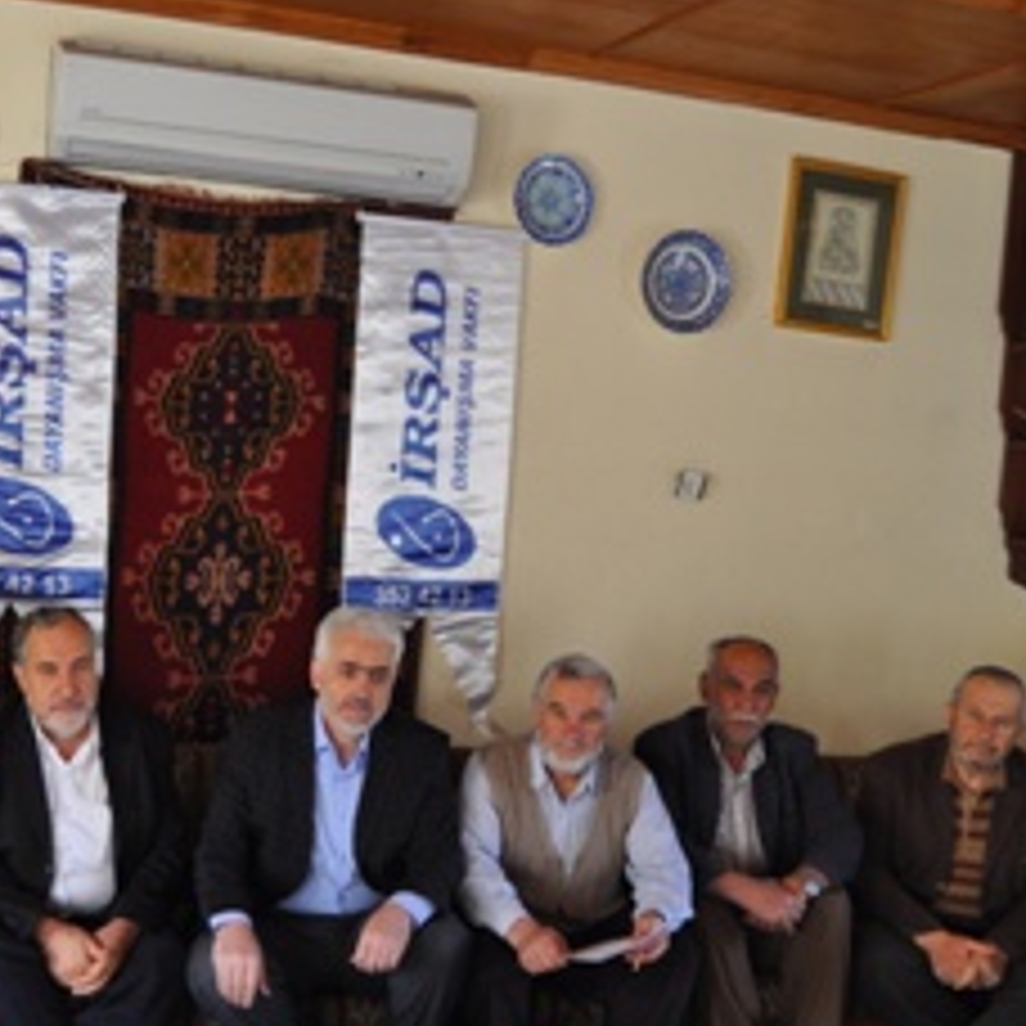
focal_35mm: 45
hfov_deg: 36.9
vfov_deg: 37.4
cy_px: 608
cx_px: 288
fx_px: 1509
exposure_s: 1/60
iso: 640
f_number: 4
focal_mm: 18
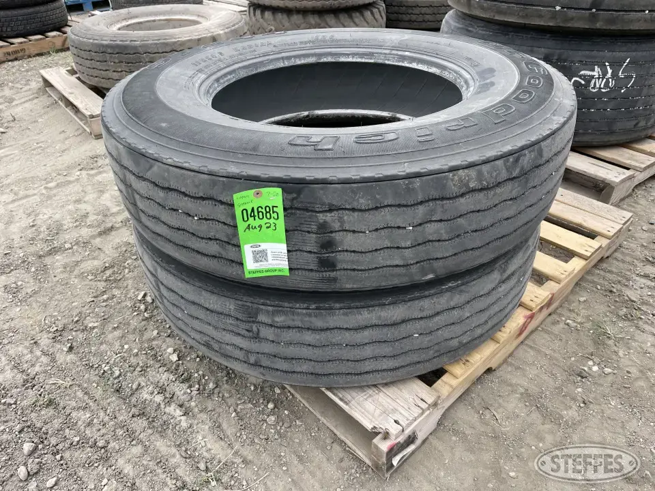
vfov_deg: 53.1
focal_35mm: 26
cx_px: 328
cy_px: 246
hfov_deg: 67.3
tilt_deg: -34.9
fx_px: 492
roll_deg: +1.2
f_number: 1.6
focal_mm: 5.1
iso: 32
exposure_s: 1/501
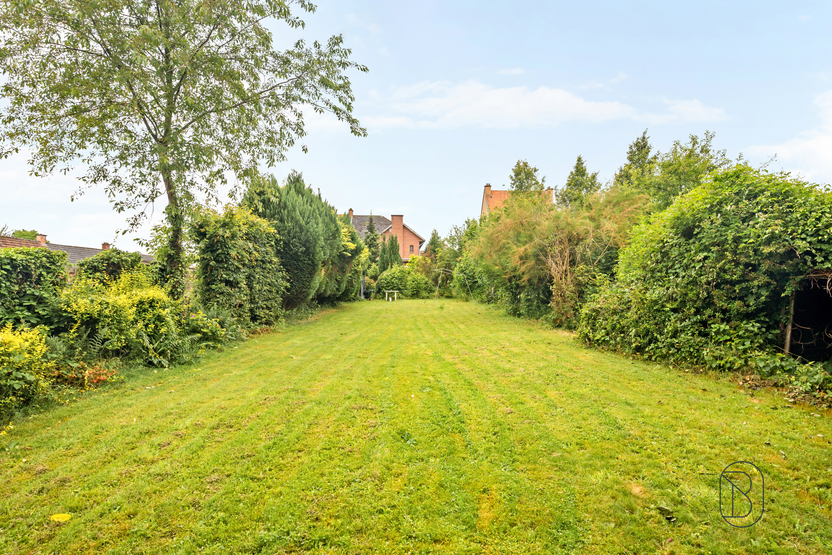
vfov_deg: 61.9
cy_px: 278
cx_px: 416
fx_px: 462
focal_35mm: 20
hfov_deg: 84.0
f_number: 10
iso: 320
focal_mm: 20
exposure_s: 1/125
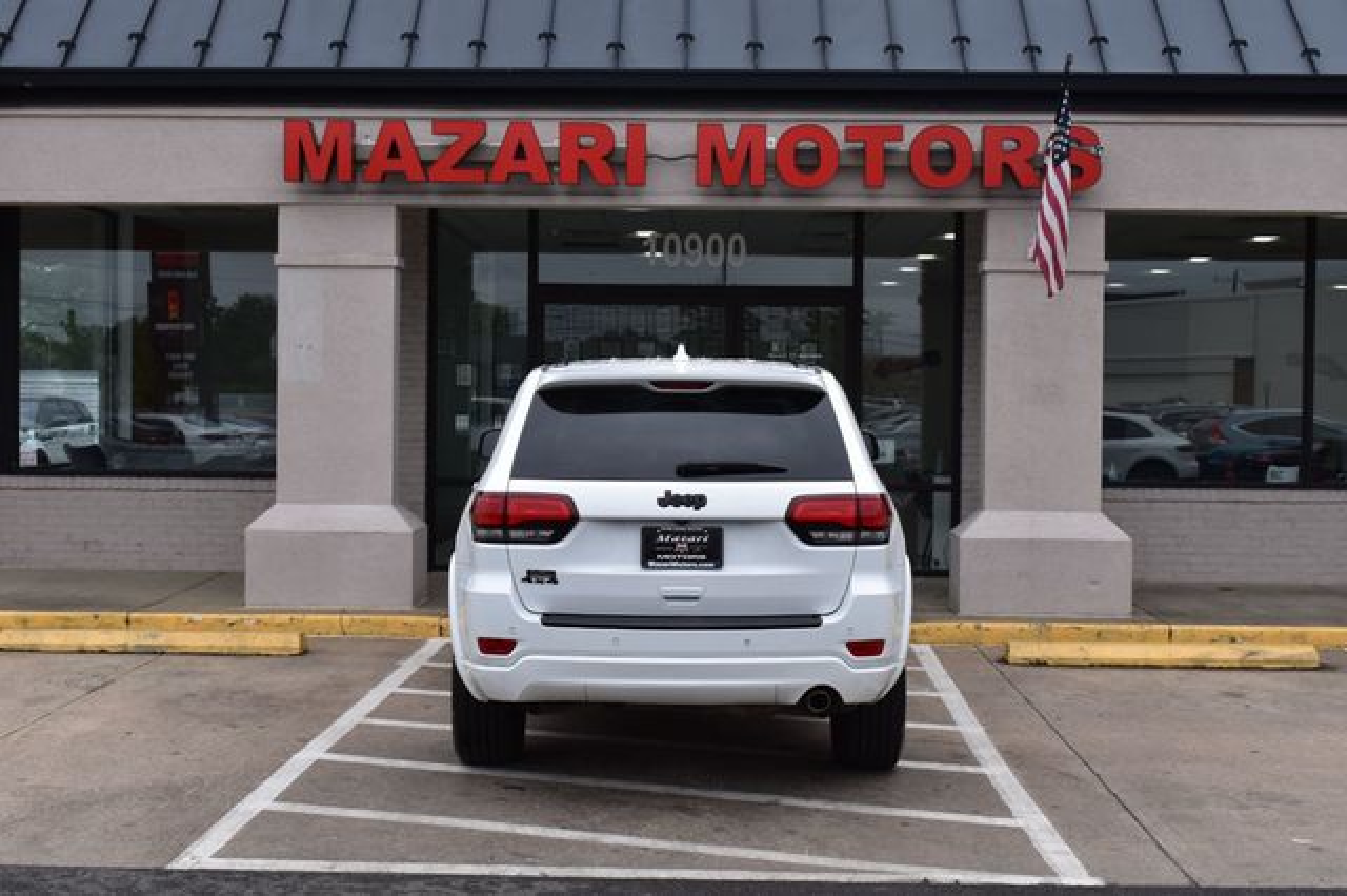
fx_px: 1907
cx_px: 674
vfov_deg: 26.5
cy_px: 448
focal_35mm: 51
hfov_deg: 38.9
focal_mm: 34
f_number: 11
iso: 400
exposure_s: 1/500
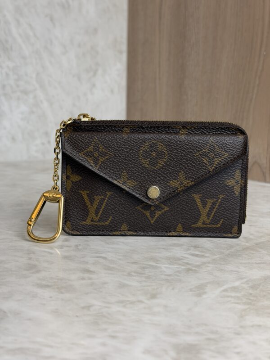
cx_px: 135
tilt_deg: -10.1
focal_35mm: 48
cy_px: 180
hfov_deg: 30.3
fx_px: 499
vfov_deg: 39.7
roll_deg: -1.6
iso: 64
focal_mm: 6.76
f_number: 1.78
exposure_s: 1/120
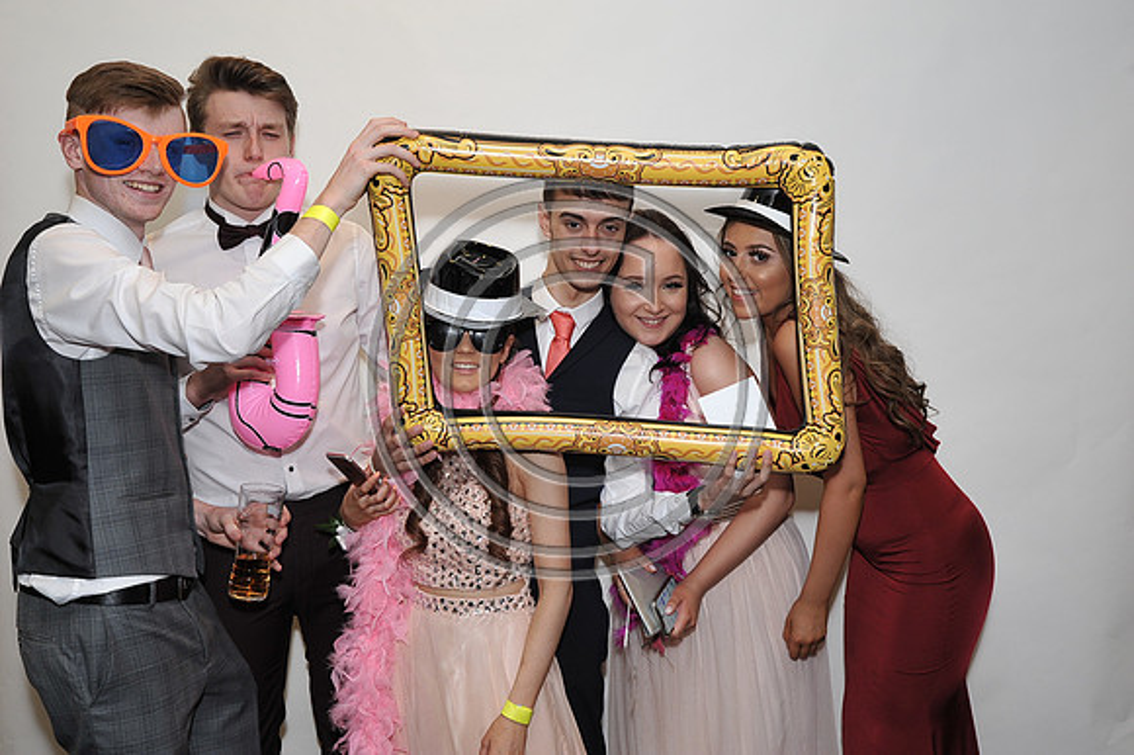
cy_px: 378
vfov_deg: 31.9
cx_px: 567
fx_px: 1322
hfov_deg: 46.4
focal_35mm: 42
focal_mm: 42
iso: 800
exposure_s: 1/60
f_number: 6.3
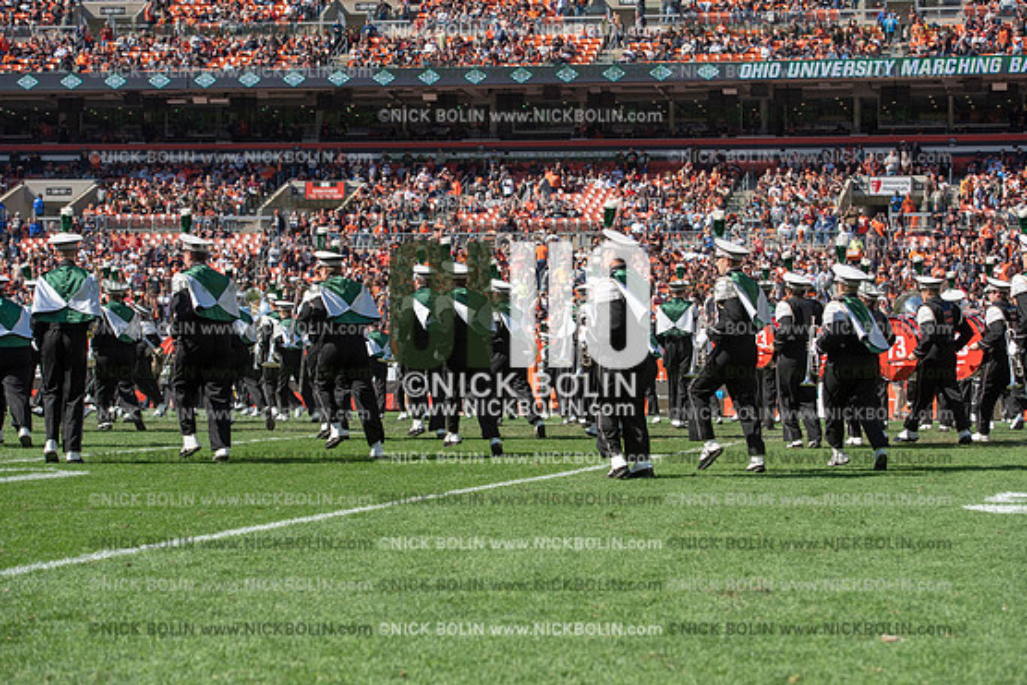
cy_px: 330
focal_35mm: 73
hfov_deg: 27.7
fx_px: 2083
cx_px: 519
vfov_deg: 18.7
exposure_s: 1/2500
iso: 400
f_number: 5
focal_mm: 70
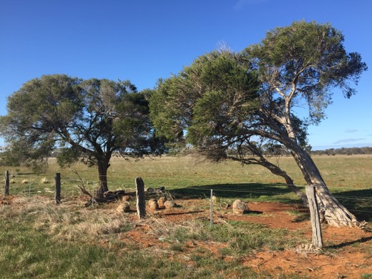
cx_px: 186
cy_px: 140
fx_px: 312
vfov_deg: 48.2
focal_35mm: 29
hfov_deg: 61.7
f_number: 2.2
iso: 32
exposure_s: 1/964
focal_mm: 4.15
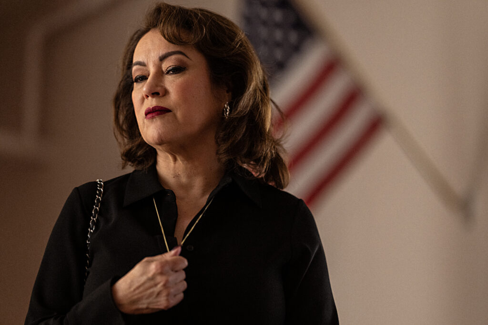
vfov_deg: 10.2
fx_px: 1830
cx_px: 244
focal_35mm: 135
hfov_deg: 15.2
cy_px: 162
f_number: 1.8
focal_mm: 135
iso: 1600
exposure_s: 1/125
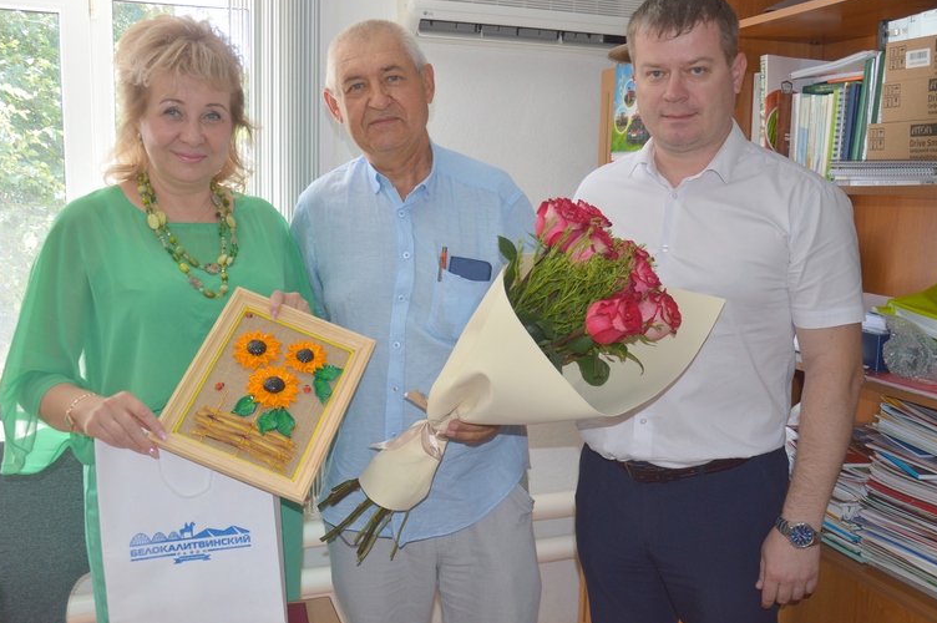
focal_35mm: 34
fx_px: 872
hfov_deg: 56.5
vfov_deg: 39.3
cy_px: 295
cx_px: 488
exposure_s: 1/80
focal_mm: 21
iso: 400
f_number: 3.8
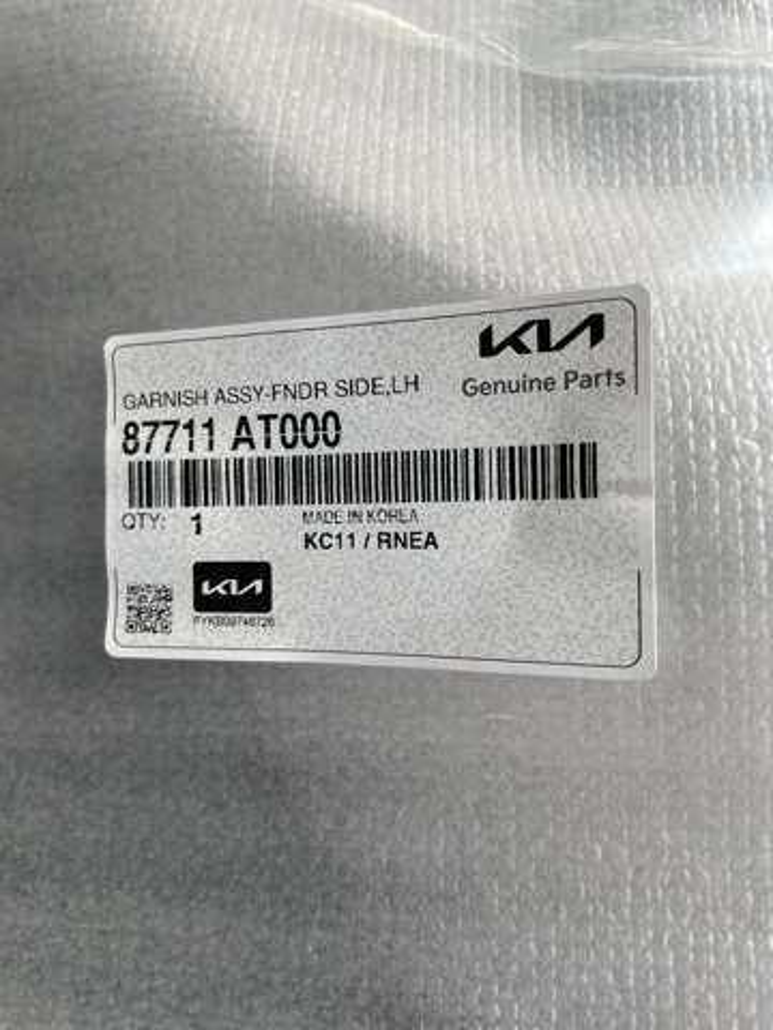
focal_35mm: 26
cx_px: 386
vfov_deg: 67.3
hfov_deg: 53.1
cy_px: 515
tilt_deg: -71.2
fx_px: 774
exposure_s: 1/123
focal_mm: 4.2
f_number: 1.6
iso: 32
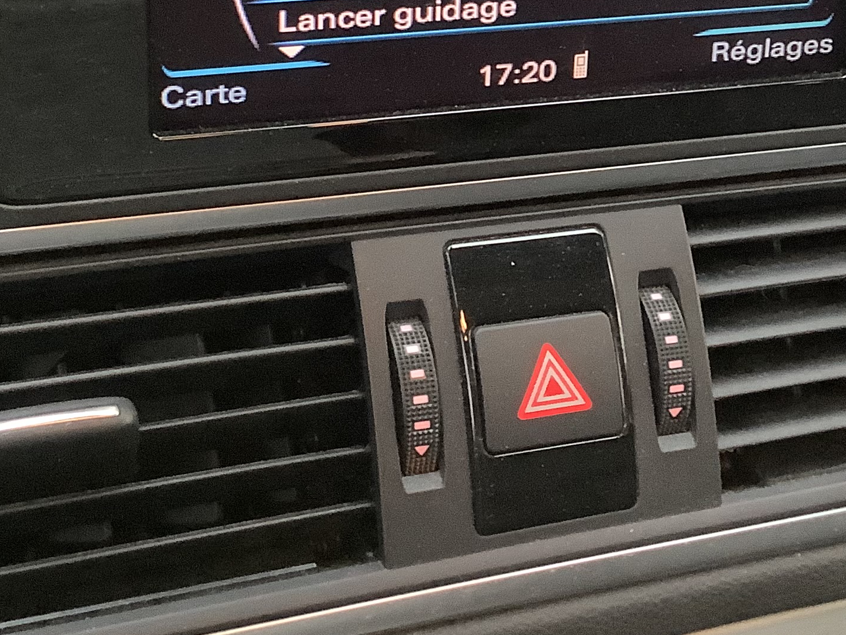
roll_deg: -4.1
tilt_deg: -22.6
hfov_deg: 27.4
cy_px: 39
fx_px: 1735
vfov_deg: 20.2
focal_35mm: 71
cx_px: 424
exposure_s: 1/33
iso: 320
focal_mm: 3.3
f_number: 2.4
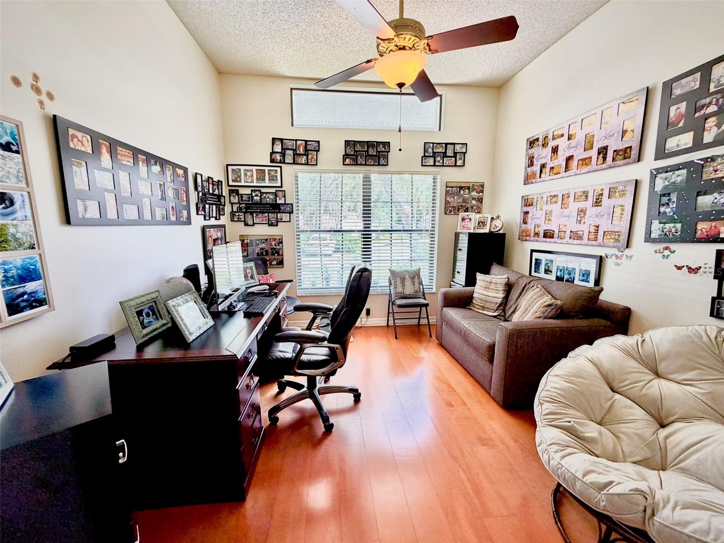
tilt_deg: -9.5
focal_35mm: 14
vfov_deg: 85.7
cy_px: 272
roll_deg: +0.4
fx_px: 293
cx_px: 362
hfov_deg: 102.1
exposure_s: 1/121
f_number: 2.2
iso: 160
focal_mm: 2.22
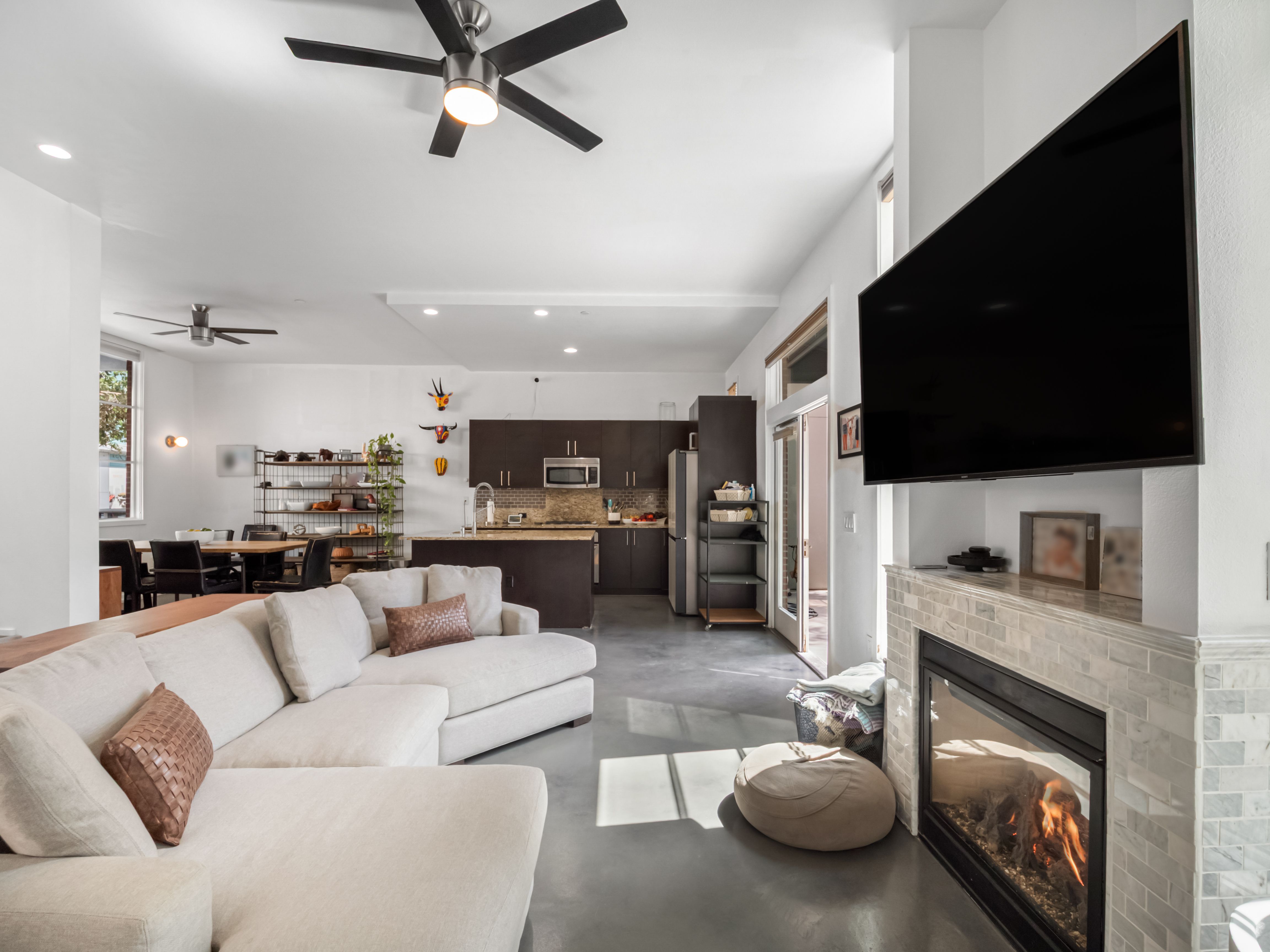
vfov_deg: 85.7
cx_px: 635
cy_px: 476
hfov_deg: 102.1
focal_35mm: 14
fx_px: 514
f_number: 5
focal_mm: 7
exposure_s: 1/60
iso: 500
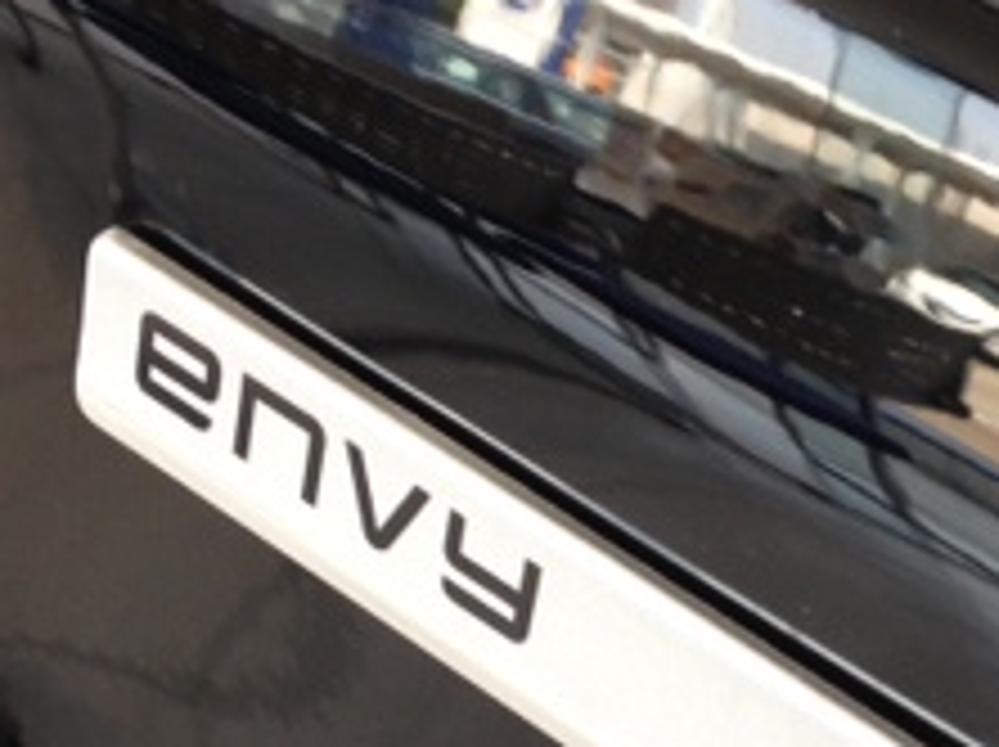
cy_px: 580
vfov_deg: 14.5
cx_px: 742
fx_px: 2912
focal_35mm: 101
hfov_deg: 19.3
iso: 50
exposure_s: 1/60
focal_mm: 4.28
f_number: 2.4
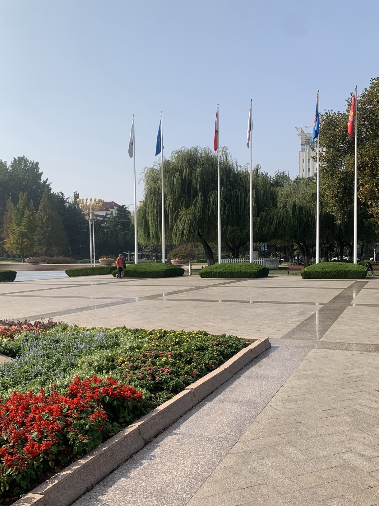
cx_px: 214
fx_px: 467
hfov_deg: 44.1
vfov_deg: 56.7
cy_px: 281
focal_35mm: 32
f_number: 1.8
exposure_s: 1/2915
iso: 25
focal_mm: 4.25
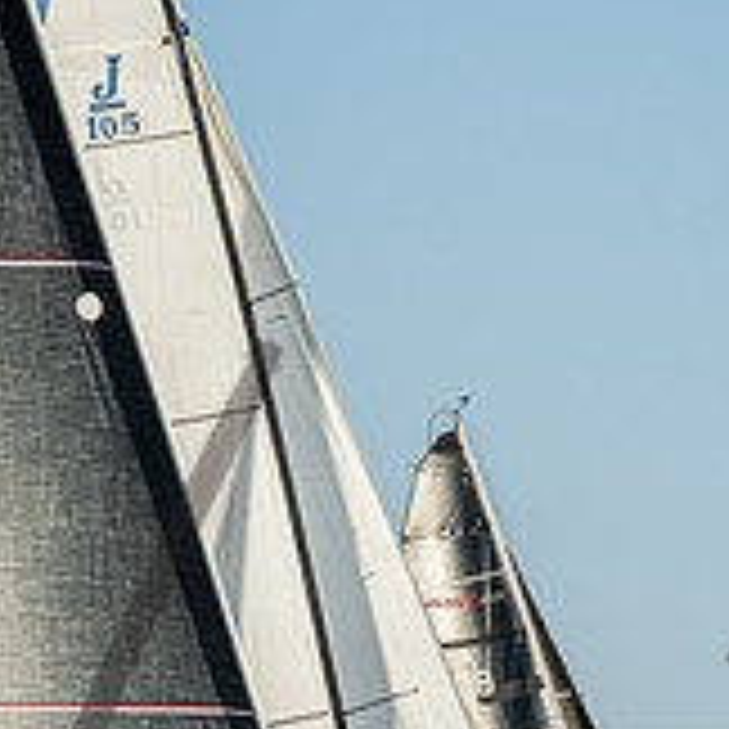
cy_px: 852
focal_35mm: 427
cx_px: 345
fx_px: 10174
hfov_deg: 4.1
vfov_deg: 4.1
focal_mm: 130
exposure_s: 1/1000
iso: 100
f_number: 6.3
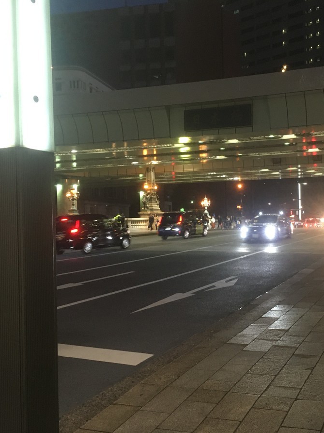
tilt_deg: -2.2
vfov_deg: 47.9
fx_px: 487
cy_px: 217
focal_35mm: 39
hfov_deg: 36.4
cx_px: 220
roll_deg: +1.6
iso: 200
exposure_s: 1/17
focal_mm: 4.15
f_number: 2.2
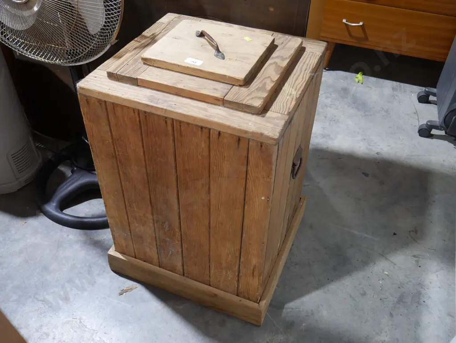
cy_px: 172
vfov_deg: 44.2
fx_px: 422
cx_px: 228
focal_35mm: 32
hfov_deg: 56.8
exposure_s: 1/60
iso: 640
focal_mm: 16
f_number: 3.6
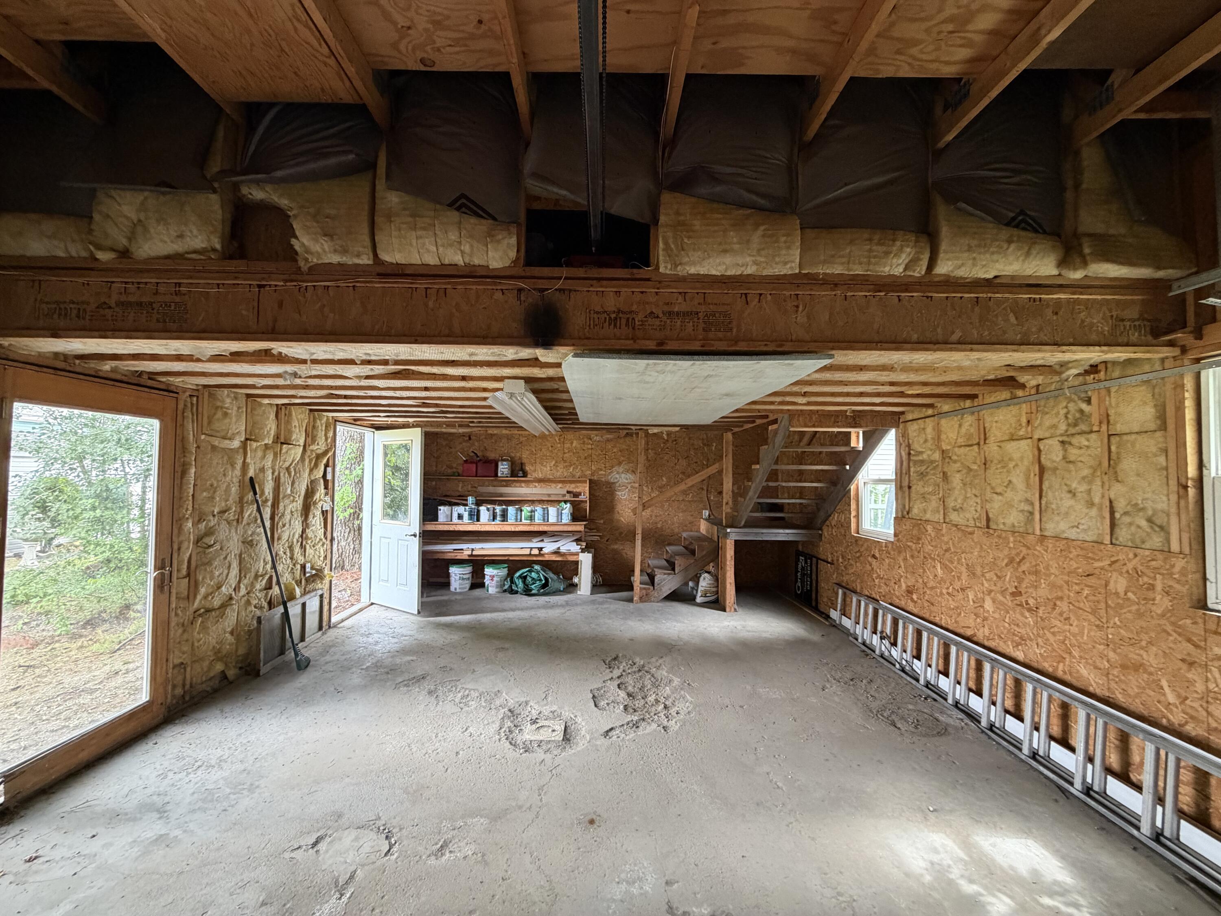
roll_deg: -0.7
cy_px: 458
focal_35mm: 14
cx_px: 610
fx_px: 494
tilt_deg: +2.3
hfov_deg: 102.1
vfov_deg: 85.7
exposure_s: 1/66
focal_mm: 2.22
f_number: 2.2
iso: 320
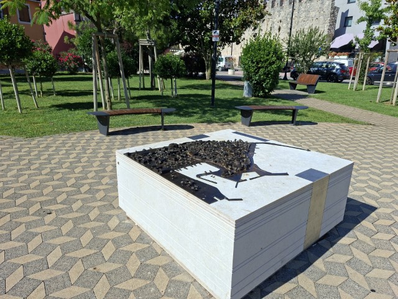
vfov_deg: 58.9
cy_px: 150
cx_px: 199
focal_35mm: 23
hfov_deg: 73.9
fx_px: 264
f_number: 1.8
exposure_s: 1/2725
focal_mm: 5.54
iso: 50
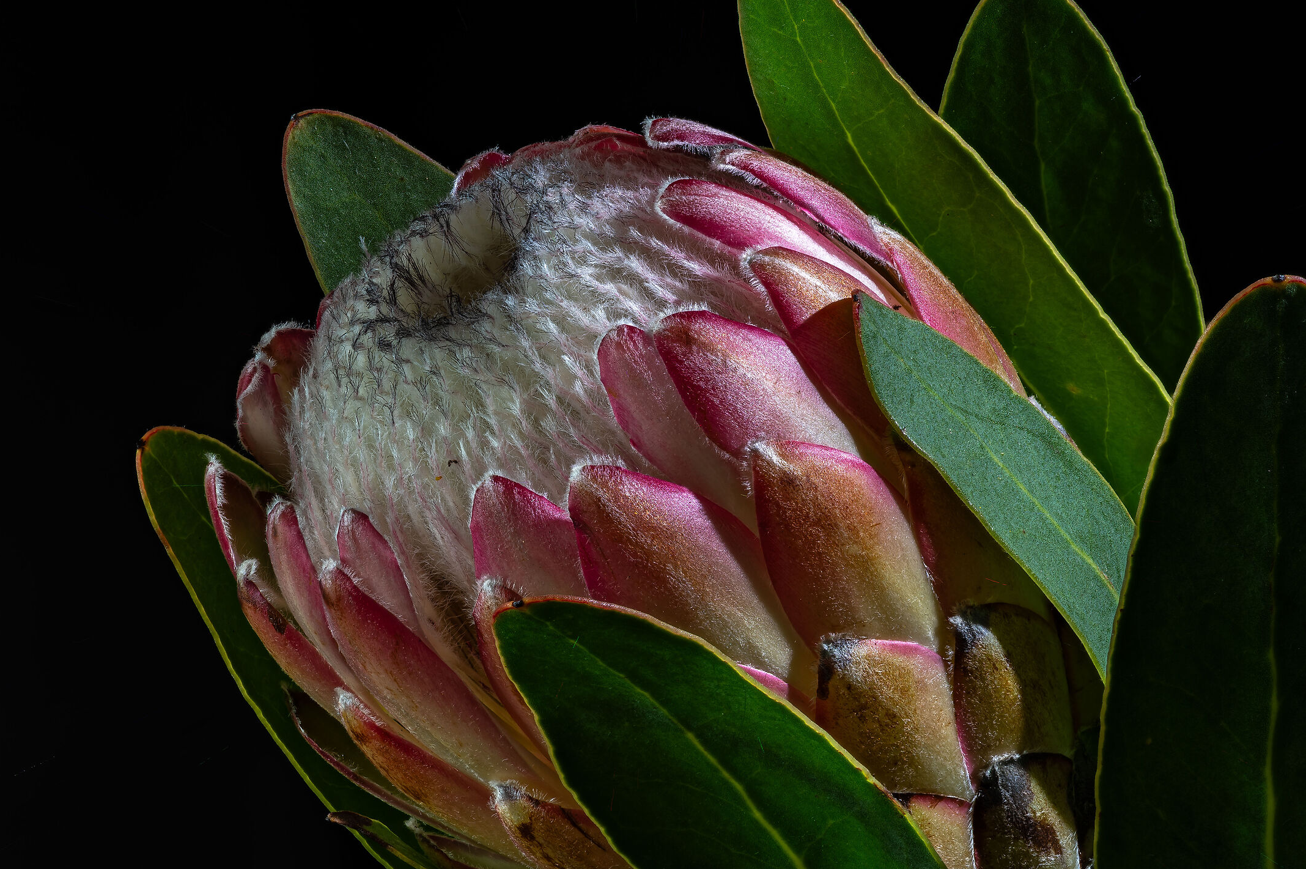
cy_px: 468
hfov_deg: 17.4
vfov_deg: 11.6
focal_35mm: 118
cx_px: 622
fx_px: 4278
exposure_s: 1/4
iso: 100
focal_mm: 105
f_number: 14
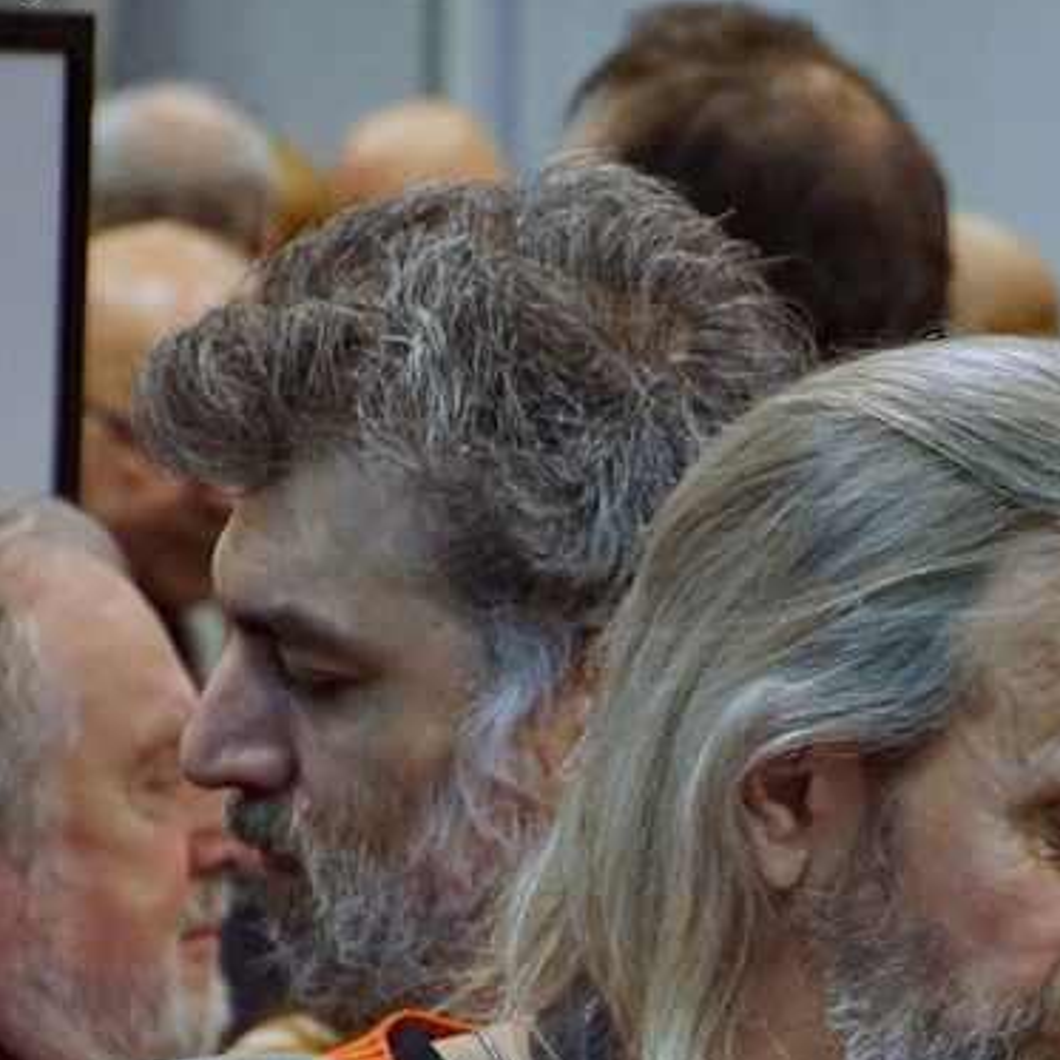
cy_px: 746
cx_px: 1137
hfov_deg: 7.1
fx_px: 8523
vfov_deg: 7.1
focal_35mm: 246
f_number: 5.6
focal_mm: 80
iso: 3200
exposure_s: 1/50
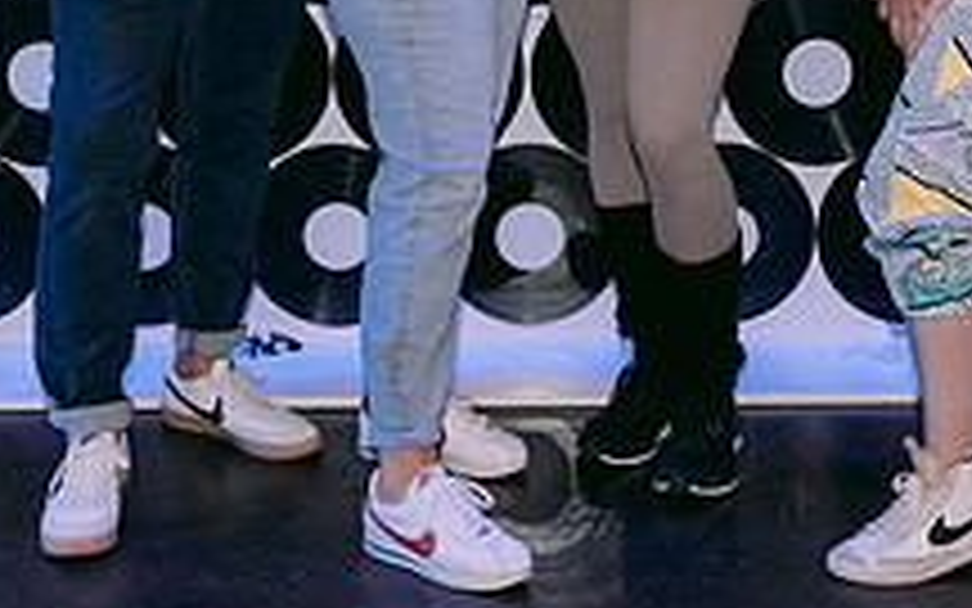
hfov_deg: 19.2
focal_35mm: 108
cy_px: -103
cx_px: 613
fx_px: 2861
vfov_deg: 11.9
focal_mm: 35
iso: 1600
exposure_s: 1/160
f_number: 2.8
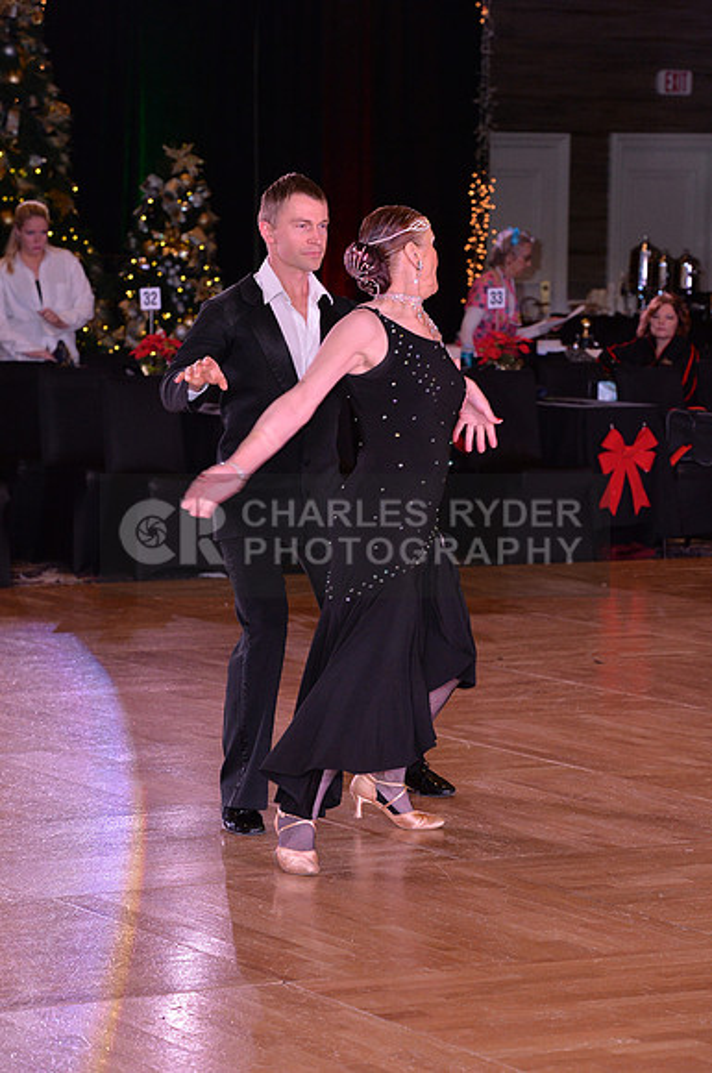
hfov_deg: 10.1
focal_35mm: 135
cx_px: 356
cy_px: 536
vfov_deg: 15.2
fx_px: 4017
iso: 2000
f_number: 7.1
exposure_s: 1/250
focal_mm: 135
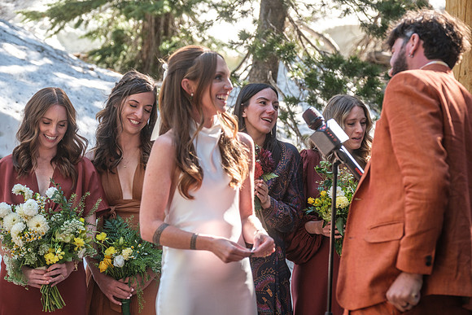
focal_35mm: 126
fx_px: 1652
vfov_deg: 10.9
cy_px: 158
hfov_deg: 16.3
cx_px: 236
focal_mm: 83.8
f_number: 3.6
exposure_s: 1/320
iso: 400
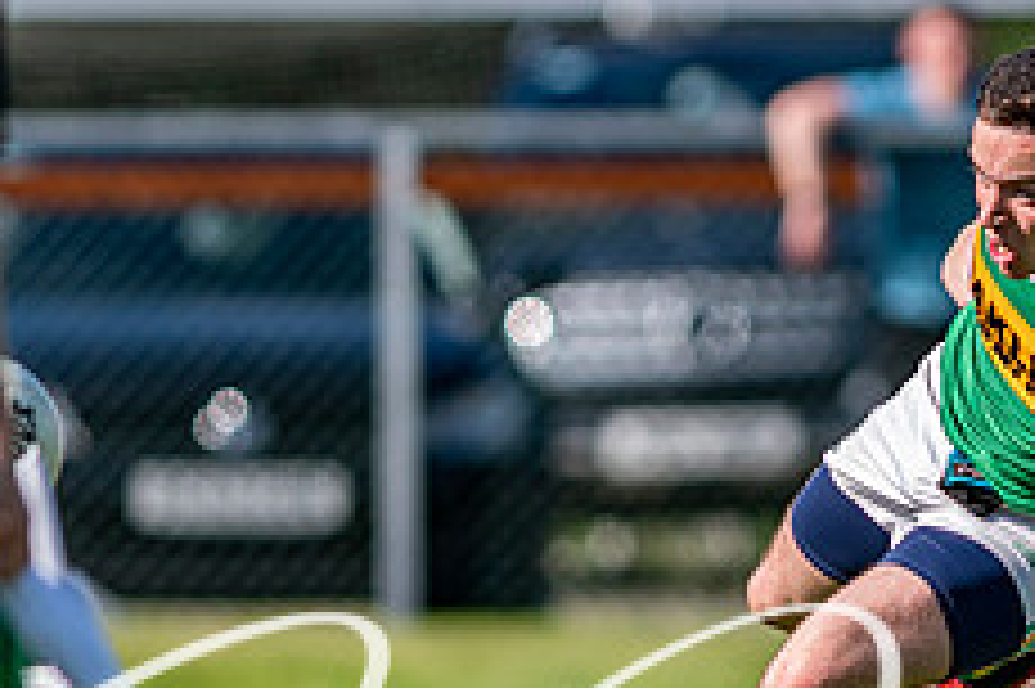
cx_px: 909
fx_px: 33009
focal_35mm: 1149
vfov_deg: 1.2
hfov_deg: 1.8
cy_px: 564
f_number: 2.8
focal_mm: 300
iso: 160
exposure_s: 1/2500
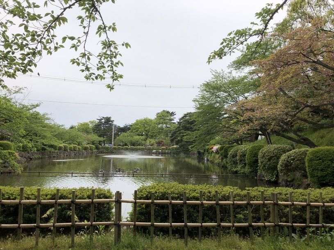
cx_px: 167
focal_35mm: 28
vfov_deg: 49.7
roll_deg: -2.0
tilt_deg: +5.6
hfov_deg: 63.5
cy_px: 125
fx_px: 270
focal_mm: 3.99
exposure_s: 1/3003
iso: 20
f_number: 1.8
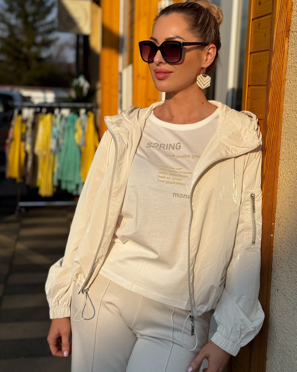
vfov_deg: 35.4
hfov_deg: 28.6
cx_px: 154
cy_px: 189
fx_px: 582
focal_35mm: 53
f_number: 1.78
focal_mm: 6.76
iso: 64
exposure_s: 1/6410
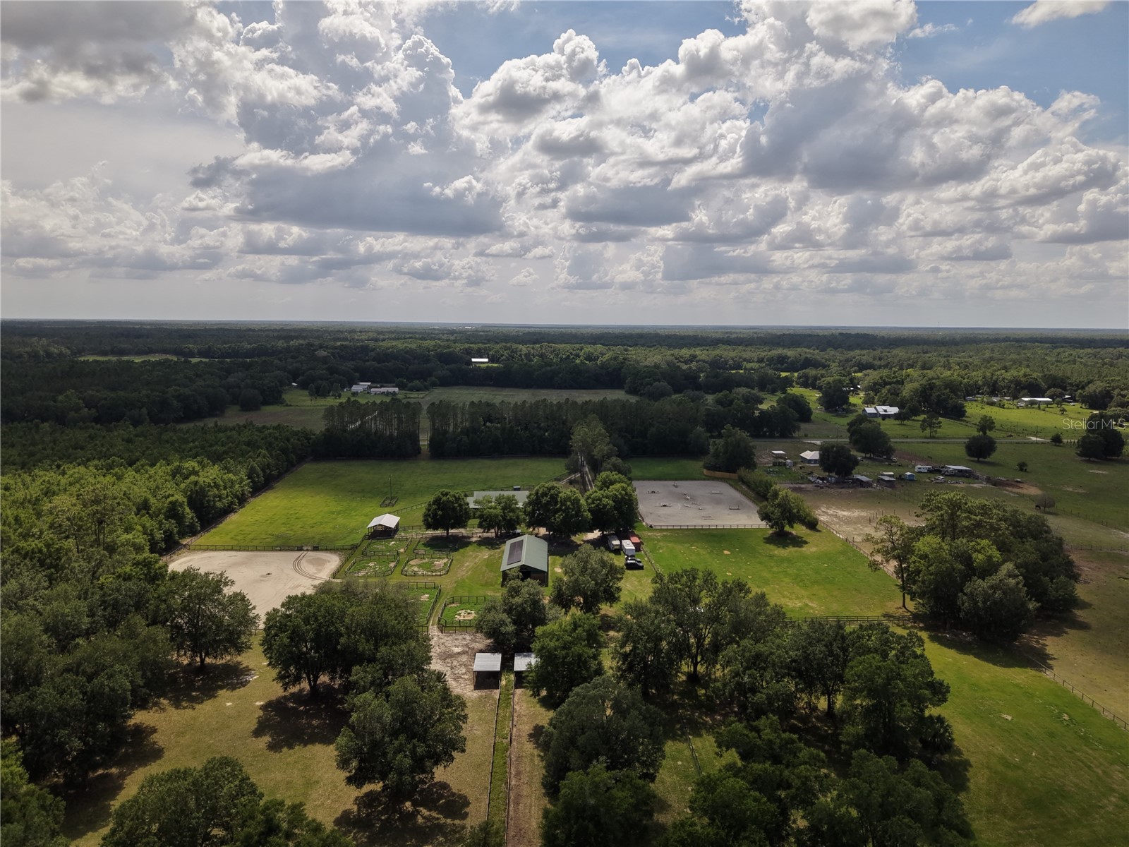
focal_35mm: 24
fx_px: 783
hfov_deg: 71.6
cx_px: 564
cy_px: 424
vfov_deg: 56.8
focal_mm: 8.67
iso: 250
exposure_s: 1/60
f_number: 1.8
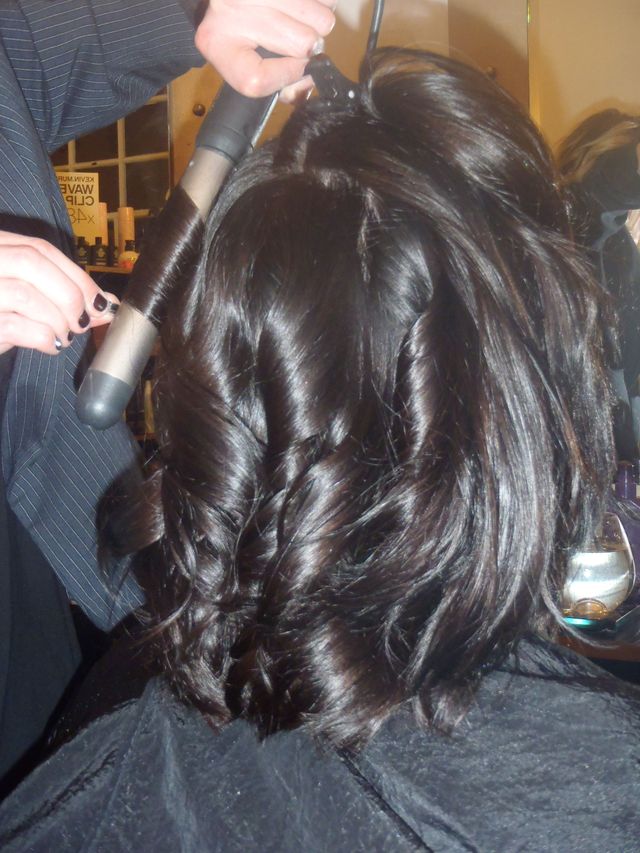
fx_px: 1208
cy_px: 426
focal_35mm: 49
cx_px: 320
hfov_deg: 29.7
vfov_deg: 38.9
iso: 400
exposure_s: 1/40
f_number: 4.9
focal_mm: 8.8
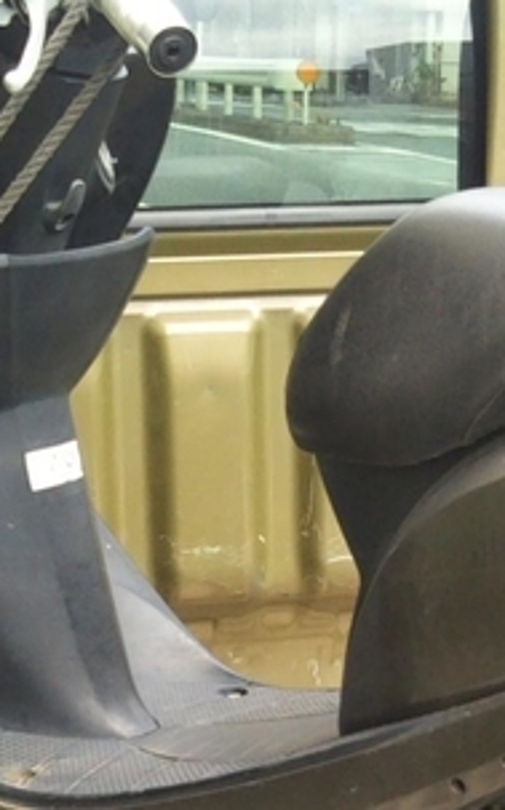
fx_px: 2779
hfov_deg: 10.4
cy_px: 676
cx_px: 337
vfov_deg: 16.4
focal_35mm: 126
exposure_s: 1/185
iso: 37
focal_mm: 4
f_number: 2.2
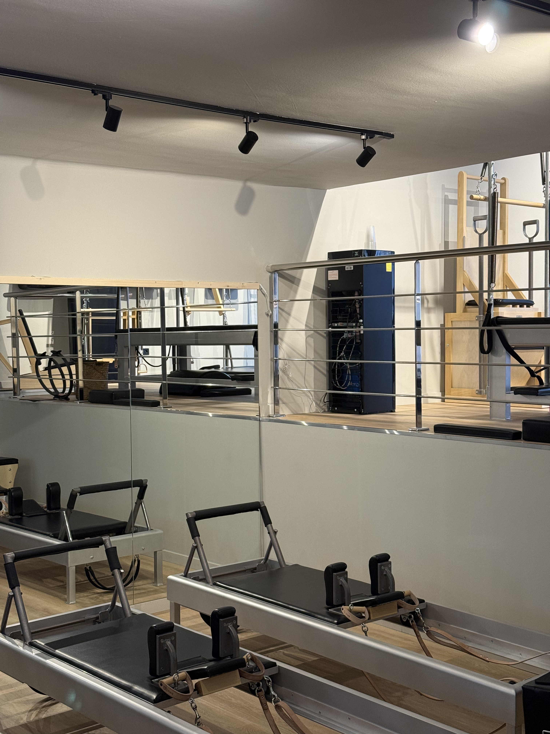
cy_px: 367
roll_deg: +0.1
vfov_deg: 39.7
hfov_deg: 30.3
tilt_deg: -1.7
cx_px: 275
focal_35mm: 48
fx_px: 1017
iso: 100
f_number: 1.78
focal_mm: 6.76
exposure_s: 1/50
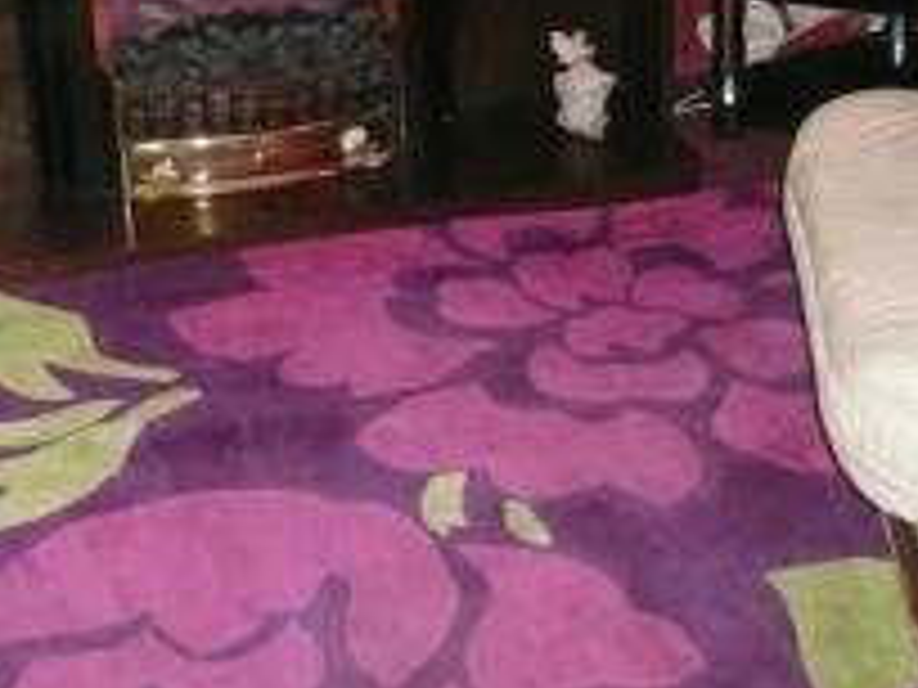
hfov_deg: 24.4
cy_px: -155
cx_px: 371
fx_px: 2122
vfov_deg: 17.5
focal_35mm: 80
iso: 400
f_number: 2.8
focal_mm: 4.6
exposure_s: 1/30
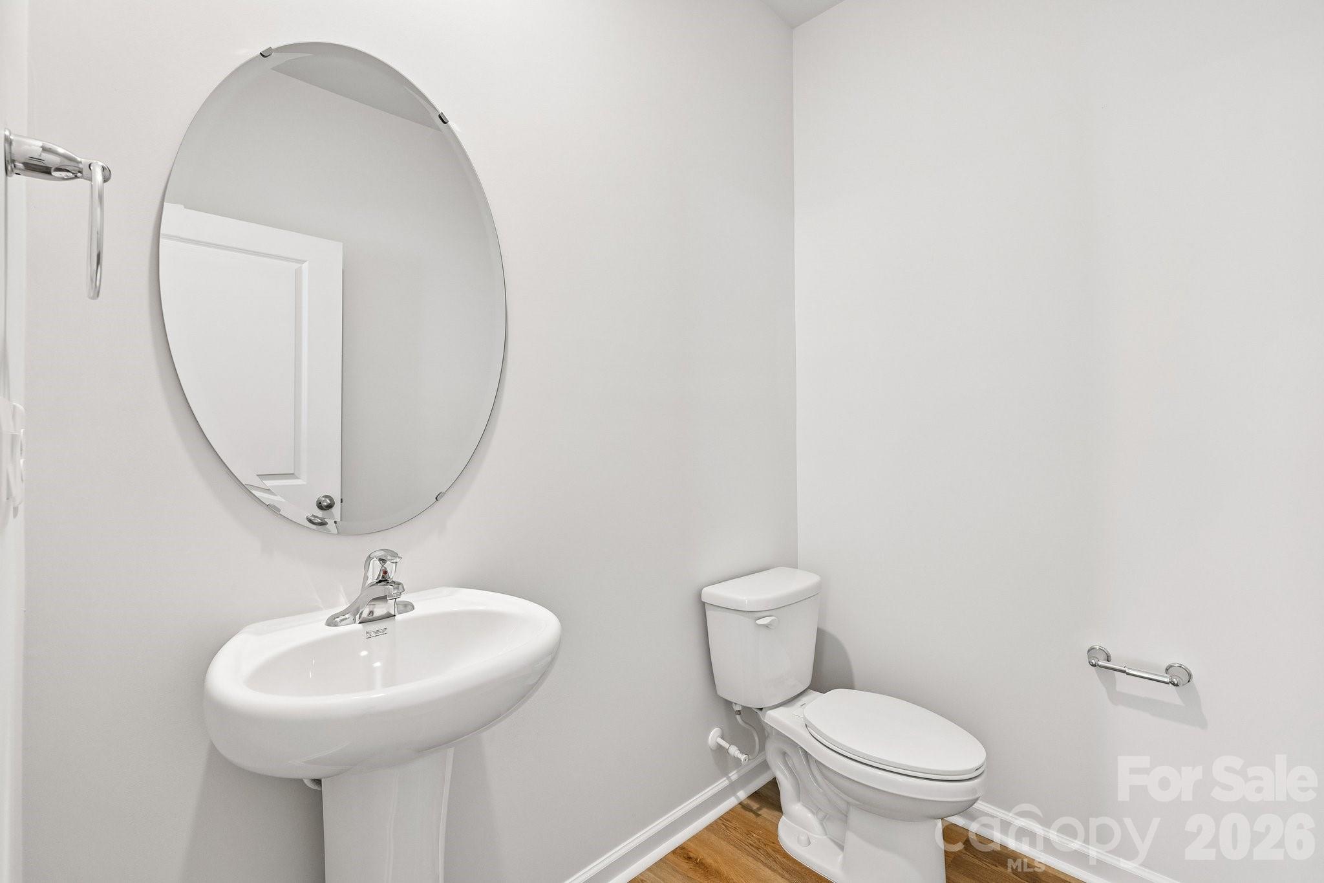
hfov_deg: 96.7
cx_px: 662
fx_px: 588
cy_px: 442
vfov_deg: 73.7
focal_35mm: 16
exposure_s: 1/13
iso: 400
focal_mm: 16
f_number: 8
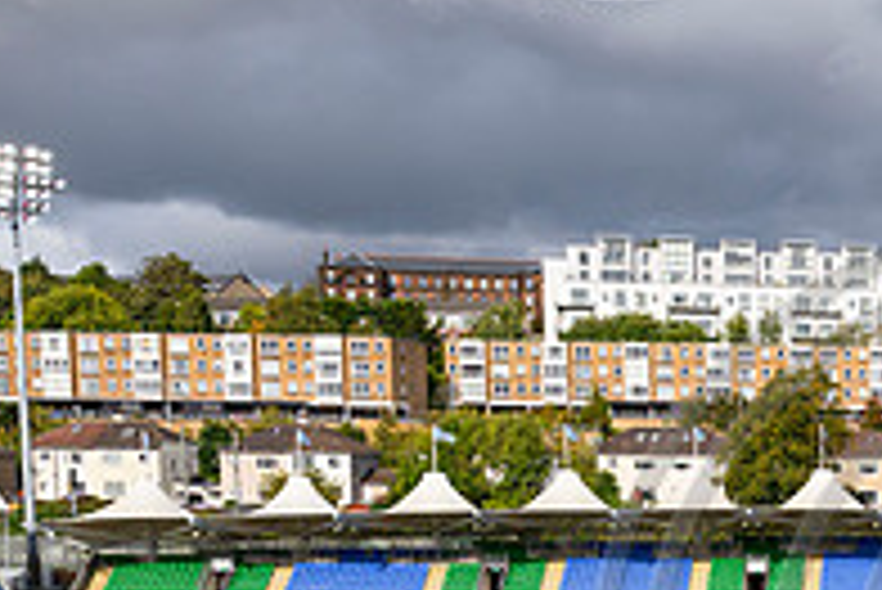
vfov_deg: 18.4
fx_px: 1741
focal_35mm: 71
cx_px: 1053
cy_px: 678
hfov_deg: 25.6
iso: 500
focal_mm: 24
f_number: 4.5
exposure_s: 1/2500
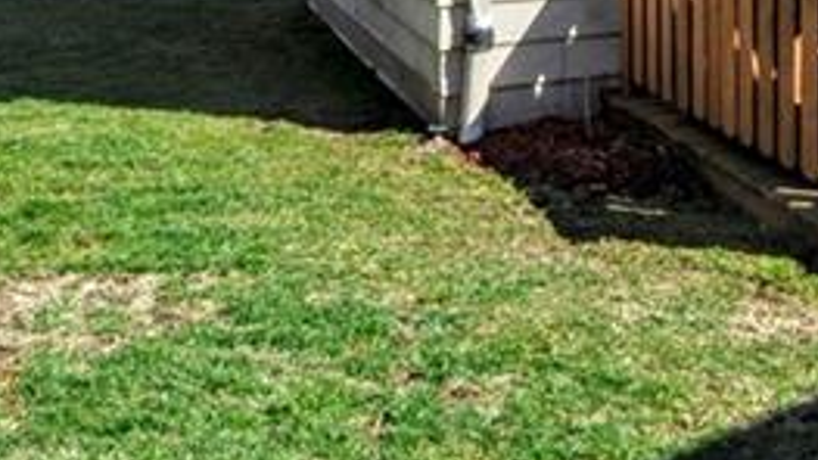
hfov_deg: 29.6
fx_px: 1323
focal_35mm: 61
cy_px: -113
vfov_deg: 18.5
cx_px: 977
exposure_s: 1/320
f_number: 9
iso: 200
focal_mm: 10
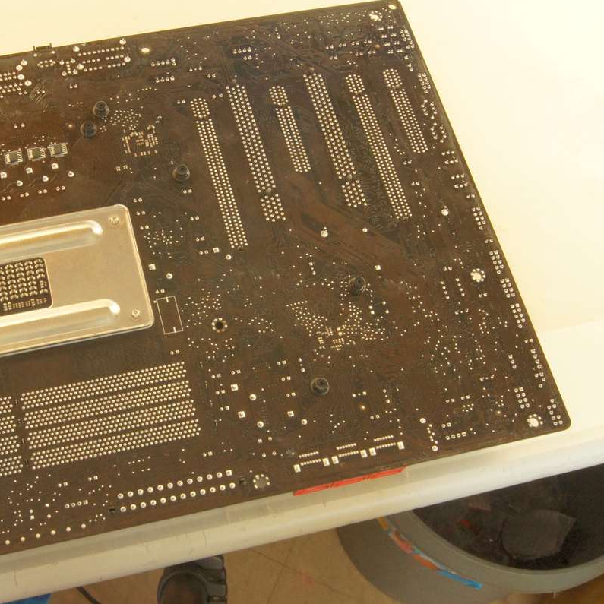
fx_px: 987
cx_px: 175
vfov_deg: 34.0
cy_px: 301
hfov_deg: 33.5
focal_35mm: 50
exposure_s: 1/1.25
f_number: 25
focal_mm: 26
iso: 1600
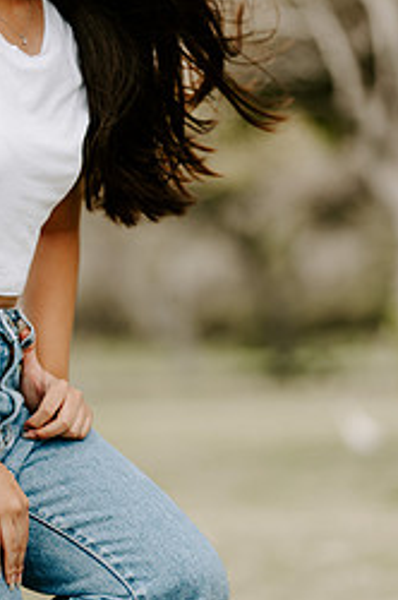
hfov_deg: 8.9
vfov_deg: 13.4
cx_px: 97
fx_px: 2544
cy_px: 266
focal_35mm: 153
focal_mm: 85
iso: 160
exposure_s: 1/1600
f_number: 1.8
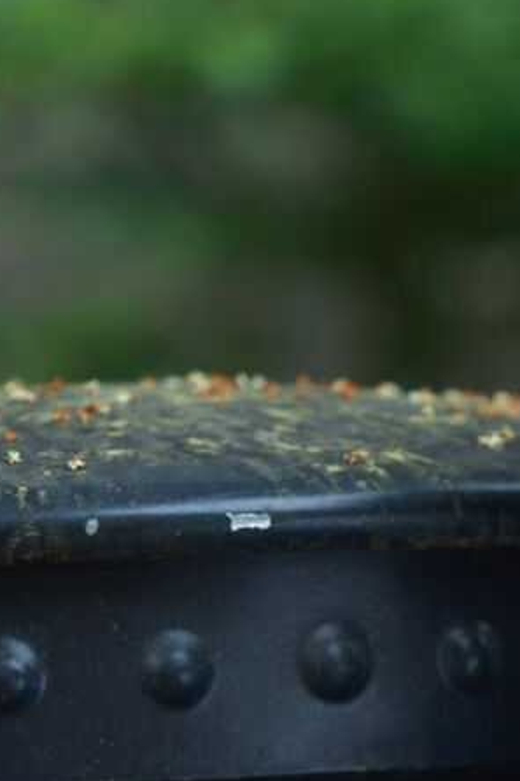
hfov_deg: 2.5
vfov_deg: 3.8
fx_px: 11730
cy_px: 1229
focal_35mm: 541
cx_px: 814
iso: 100
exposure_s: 1/250
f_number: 2.8
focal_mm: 135
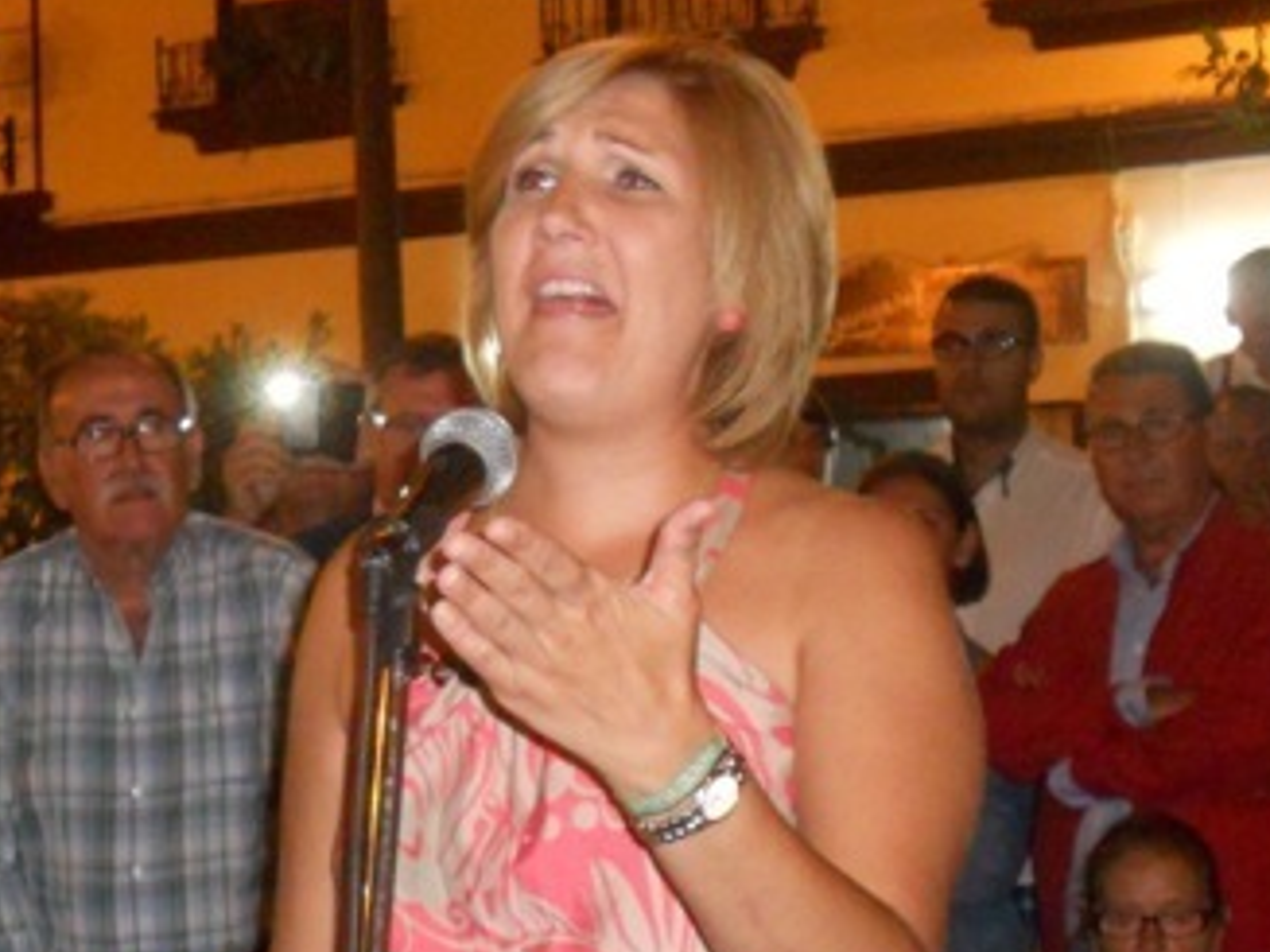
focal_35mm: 93
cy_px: 618
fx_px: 3411
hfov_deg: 21.0
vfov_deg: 15.9
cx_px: 396
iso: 640
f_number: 3.9
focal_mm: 6.9
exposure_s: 1/30
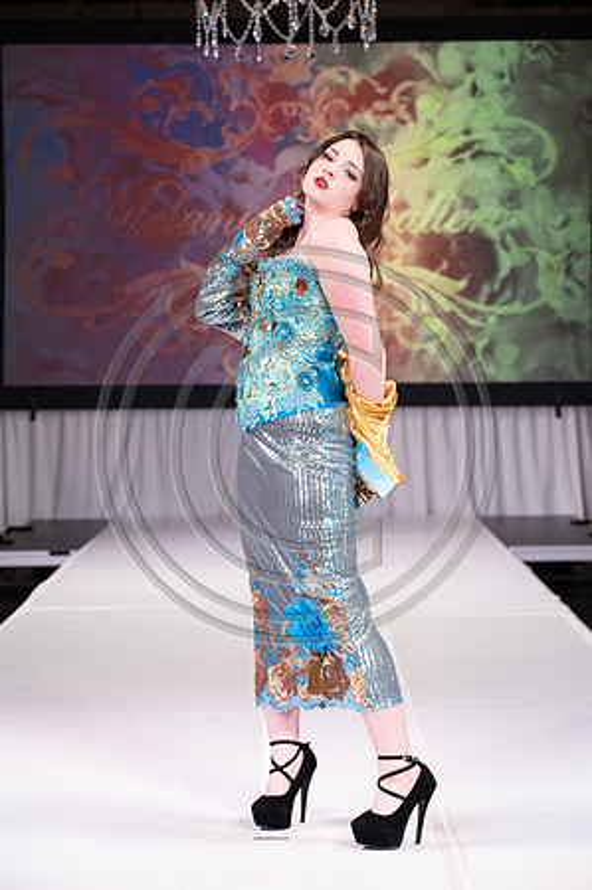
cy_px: 445
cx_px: 296
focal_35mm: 95
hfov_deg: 14.4
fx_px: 2349
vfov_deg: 21.5
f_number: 5.6
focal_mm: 95
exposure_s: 1/400
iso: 2000
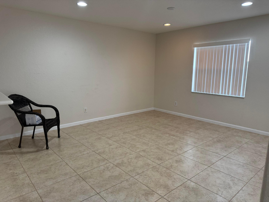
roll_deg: -1.1
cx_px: 134
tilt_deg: -11.0
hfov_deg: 71.6
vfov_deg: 56.8
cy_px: 101
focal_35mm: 24
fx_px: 187
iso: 160
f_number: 1.78
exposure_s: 1/120
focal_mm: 6.76
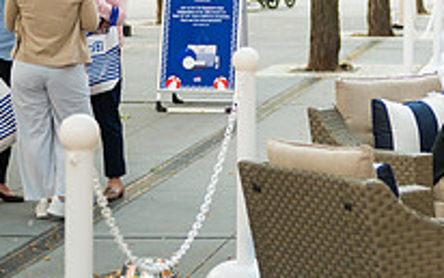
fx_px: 1804
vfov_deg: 8.7
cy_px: -88
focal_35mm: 149
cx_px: 509
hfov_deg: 13.7
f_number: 3.2
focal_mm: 52
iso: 800
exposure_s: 1/500
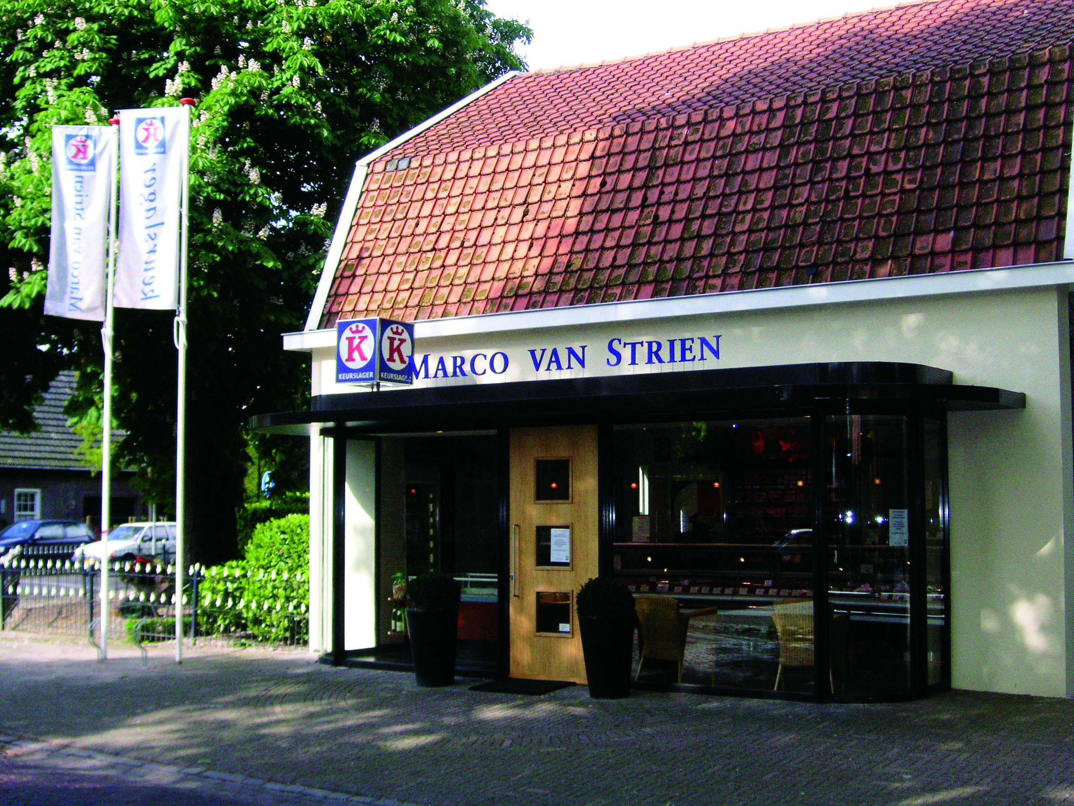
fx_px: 1458
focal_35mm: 47
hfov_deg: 40.4
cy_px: 403
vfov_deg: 30.9
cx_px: 537
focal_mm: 7.8
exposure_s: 1/750
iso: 160
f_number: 3.3
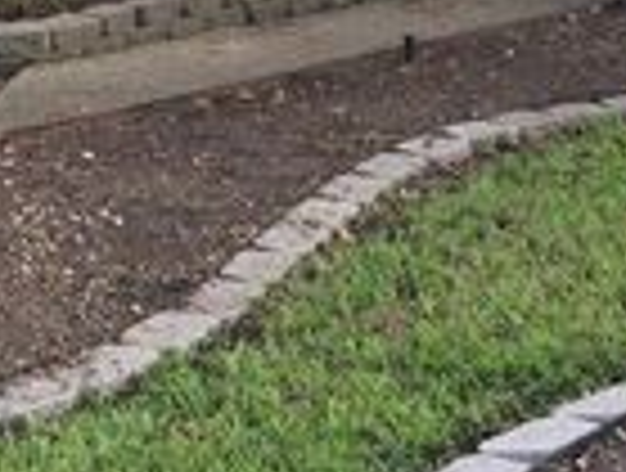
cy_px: -299
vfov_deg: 13.2
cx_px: 90
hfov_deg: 18.6
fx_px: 1886
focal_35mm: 104
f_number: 2.2
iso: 50
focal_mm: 4.15
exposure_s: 1/120
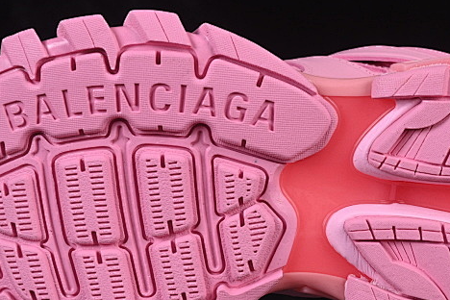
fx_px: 2162
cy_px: 136
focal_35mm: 173
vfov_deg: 7.9
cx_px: 288
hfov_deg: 11.9
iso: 160
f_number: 8
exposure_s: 1/80
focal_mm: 50
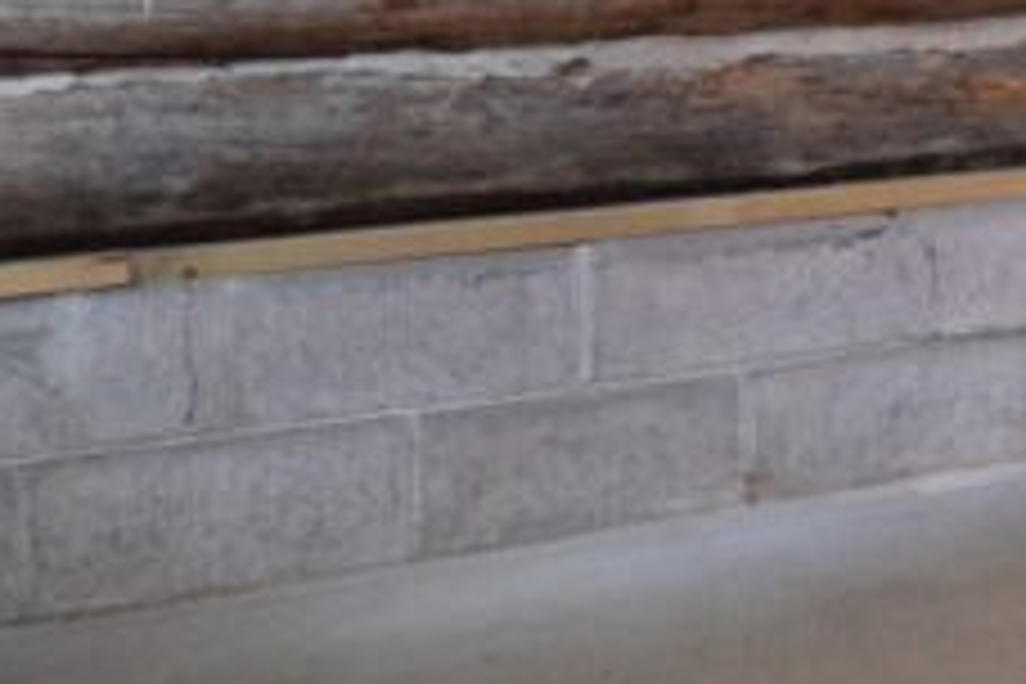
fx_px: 2251
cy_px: -122
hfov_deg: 19.0
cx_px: 1890
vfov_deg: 16.6
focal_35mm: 79
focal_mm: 10
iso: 4000
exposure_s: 1/60
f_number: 4.5
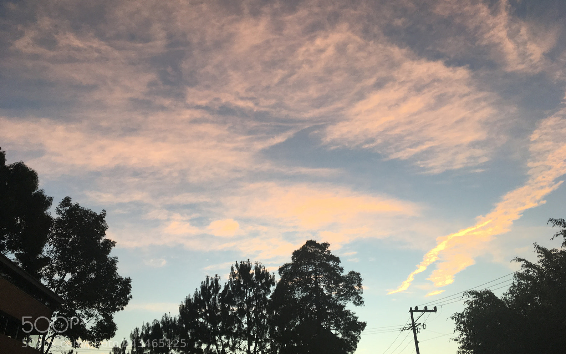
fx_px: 478
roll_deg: +1.7
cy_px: 157
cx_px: 285
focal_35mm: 31
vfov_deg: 40.5
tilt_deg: +33.2
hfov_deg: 61.2
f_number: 2.2
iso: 32
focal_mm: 4.15
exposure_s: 1/120
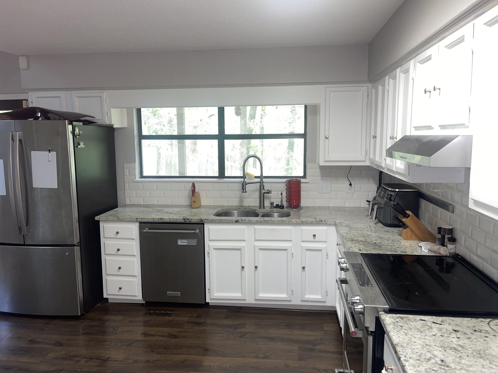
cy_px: 186
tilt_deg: -8.0
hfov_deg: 69.4
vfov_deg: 54.9
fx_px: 360
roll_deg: +0.3
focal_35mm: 25
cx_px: 249
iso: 50
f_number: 1.6
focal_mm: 5.1
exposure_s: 1/15
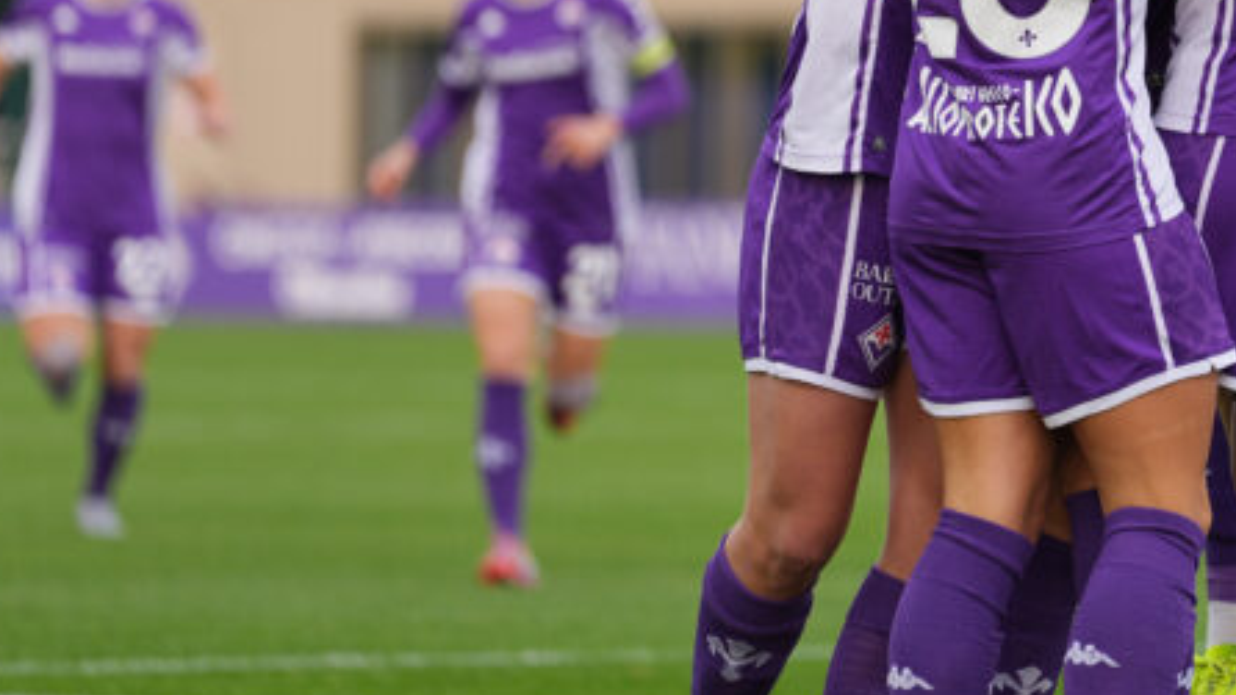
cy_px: -4
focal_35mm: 438
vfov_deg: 2.8
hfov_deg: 4.9
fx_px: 14357
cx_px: 1178
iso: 100
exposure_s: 1/400
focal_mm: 182
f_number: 2.8
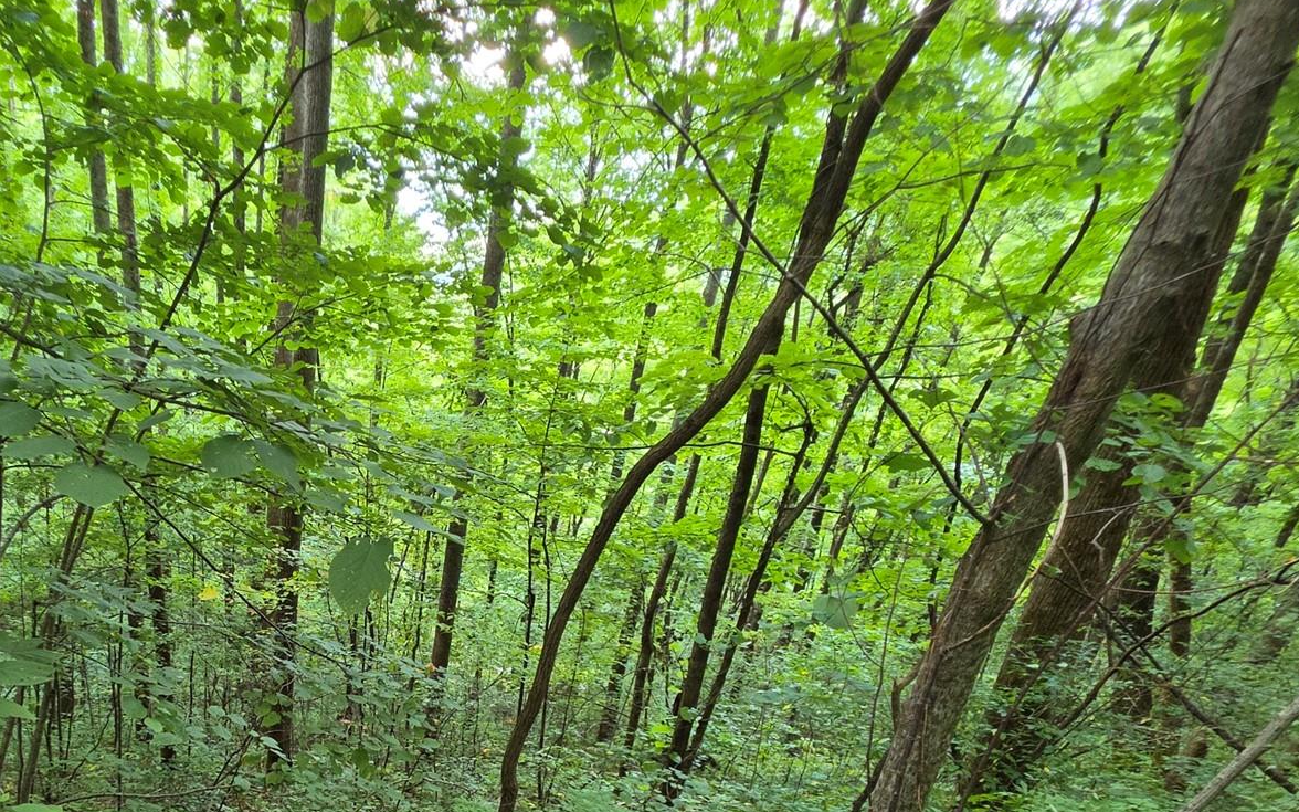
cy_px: 677
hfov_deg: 69.6
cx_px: 317
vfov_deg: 47.6
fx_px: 850
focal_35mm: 24
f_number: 1.9
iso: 250
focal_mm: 2.2
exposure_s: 1/60
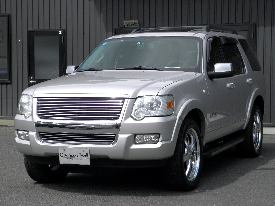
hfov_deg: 24.4
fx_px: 636
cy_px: 103
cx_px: 138
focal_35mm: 80
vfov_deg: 18.4
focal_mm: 14.3
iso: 160
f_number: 8.8
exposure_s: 1/250
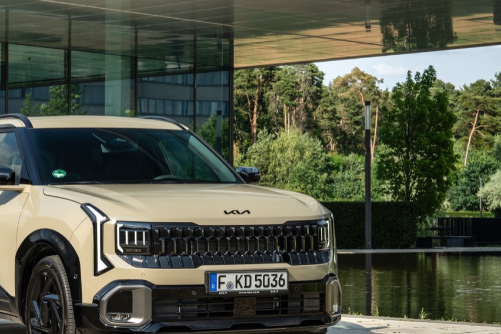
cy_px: 154
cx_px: 138
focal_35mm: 115
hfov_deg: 17.7
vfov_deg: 11.9
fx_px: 1600
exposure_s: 1/50
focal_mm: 70
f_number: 11
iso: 100
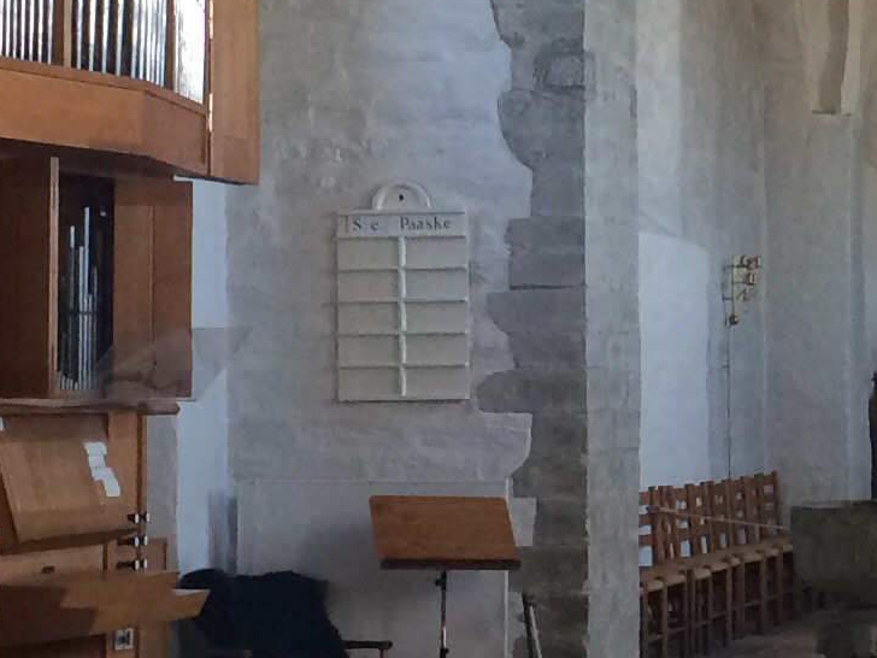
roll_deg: +0.5
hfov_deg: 14.5
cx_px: 1140
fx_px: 3294
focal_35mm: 130
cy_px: 245
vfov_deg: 11.4
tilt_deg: +3.9
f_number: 2.2
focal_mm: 4.15
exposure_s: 1/33
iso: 64
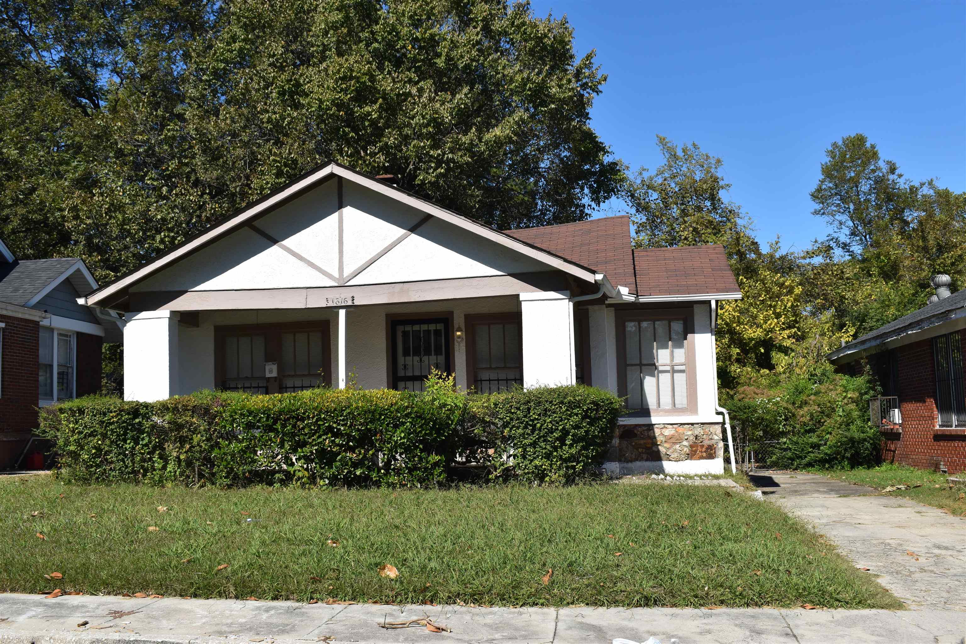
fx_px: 1046
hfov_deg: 49.6
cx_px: 483
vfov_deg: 34.2
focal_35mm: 39
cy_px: 322
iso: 100
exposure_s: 1/320
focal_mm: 26
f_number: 9
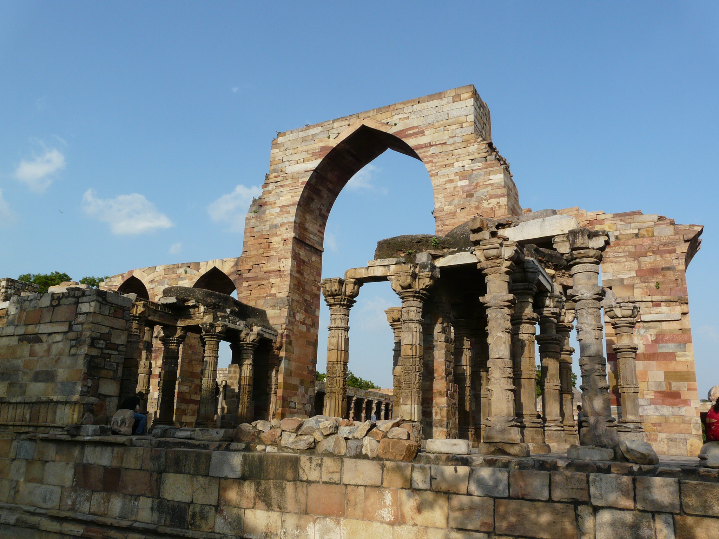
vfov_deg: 49.7
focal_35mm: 28
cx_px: 360
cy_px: 270
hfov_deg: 63.4
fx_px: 582
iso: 100
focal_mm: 4.6
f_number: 5.6
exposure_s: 1/320
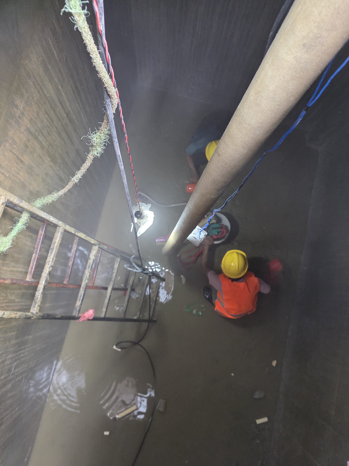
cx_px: 174
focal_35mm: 23
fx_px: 309
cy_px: 233
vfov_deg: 73.9
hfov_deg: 58.9
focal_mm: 6.3
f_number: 1.7
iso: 500
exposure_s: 1/100
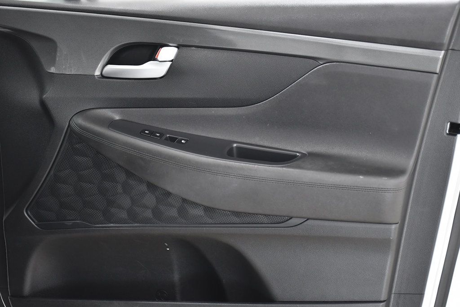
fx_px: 920
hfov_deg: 28.1
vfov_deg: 18.9
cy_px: 154
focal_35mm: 72
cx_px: 230
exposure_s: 1/80
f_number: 4.5
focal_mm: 48
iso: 1250
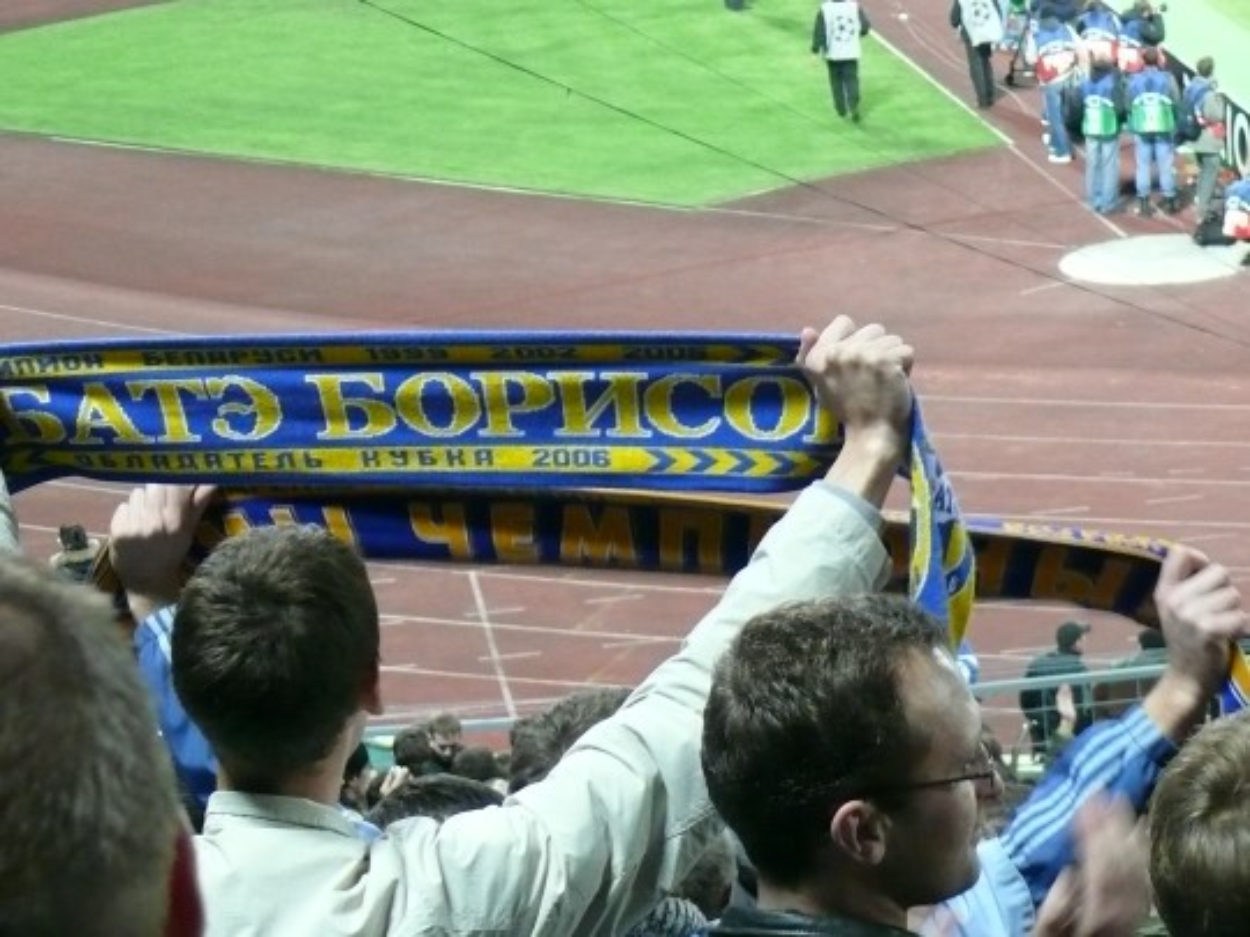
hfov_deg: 16.6
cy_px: 468
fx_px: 4297
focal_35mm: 119
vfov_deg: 12.5
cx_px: 625
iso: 400
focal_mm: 14.7
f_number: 3.2
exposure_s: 1/30
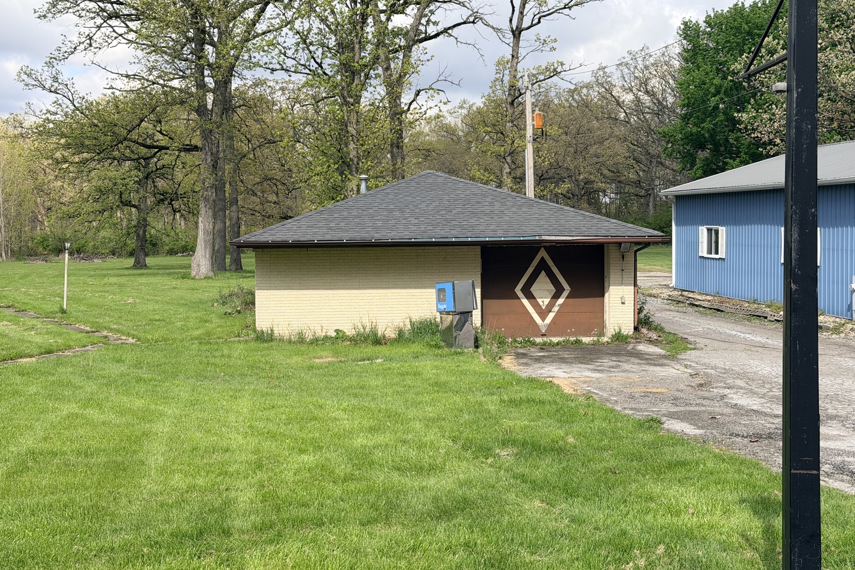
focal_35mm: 50
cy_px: 257
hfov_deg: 39.6
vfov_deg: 27.0
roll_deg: +0.8
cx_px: 428
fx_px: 1188
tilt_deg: -0.7
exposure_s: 1/2762
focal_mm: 6.76
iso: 64
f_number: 1.78
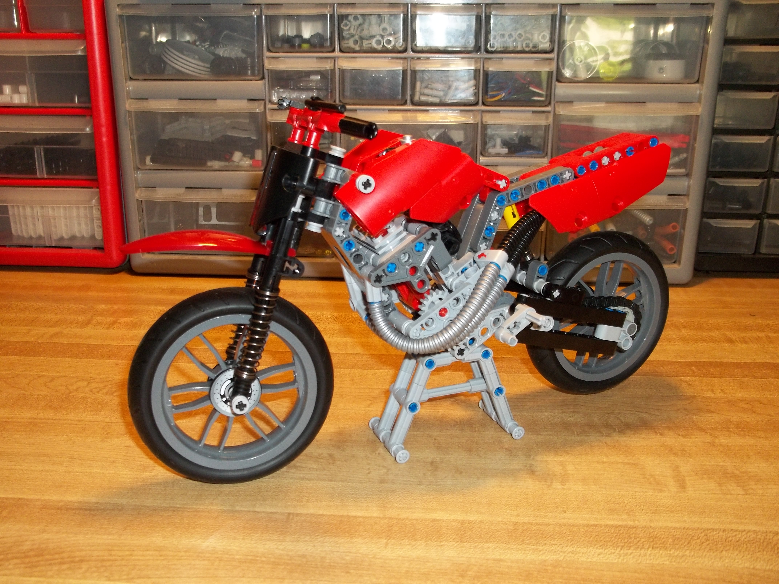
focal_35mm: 33
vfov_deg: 42.9
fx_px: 743
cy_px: 292
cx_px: 390
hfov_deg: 55.4
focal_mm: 5.9
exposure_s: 1/30
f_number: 3.3
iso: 160
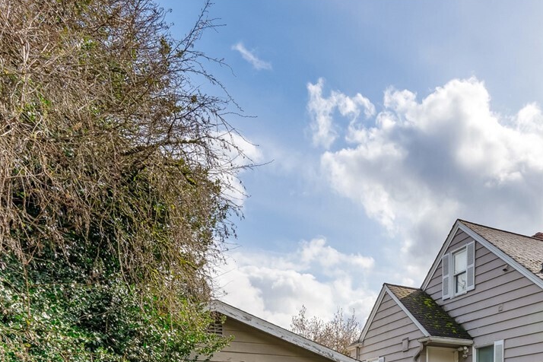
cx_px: 471
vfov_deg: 29.8
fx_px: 591
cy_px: 421
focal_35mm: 39
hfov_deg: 45.5
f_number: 9
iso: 250
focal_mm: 16.5
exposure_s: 1/400
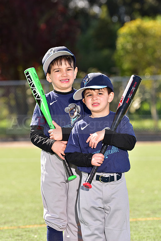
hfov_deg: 8.3
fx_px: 1106
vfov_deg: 12.4
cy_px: 120
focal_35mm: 165
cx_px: 80
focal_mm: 165
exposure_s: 1/200
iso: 80
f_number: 5
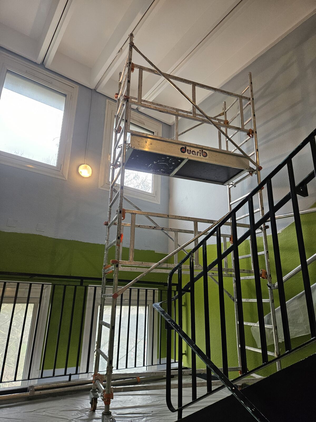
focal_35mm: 23
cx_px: 158
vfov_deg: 73.9
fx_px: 280
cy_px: 211
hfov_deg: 58.9
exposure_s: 1/100
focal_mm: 5.4
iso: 320
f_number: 1.8
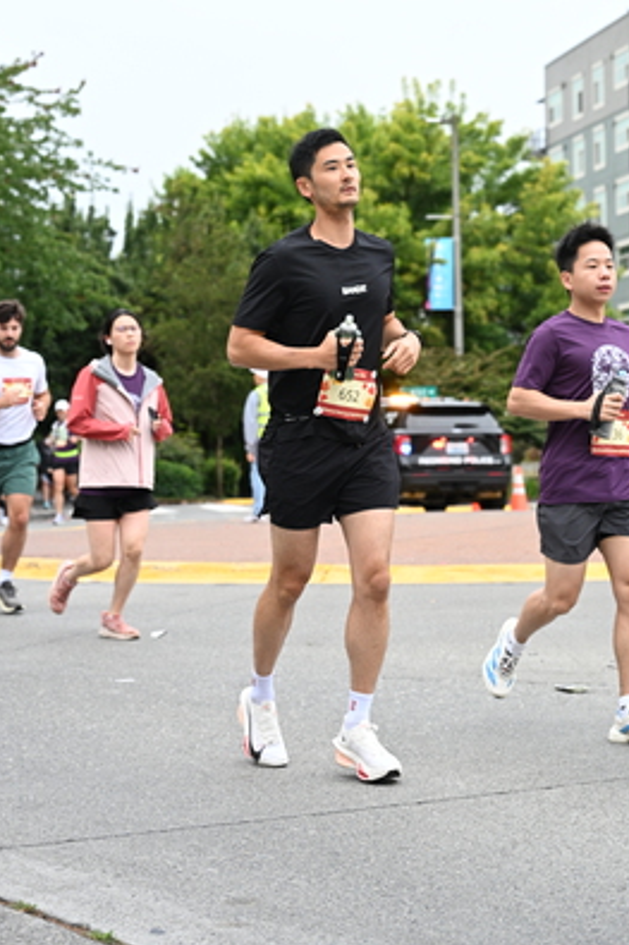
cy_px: 311
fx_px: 2046
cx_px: 348
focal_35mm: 78
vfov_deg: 25.9
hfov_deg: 17.5
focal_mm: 56
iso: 1600
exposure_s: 1/800
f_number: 4
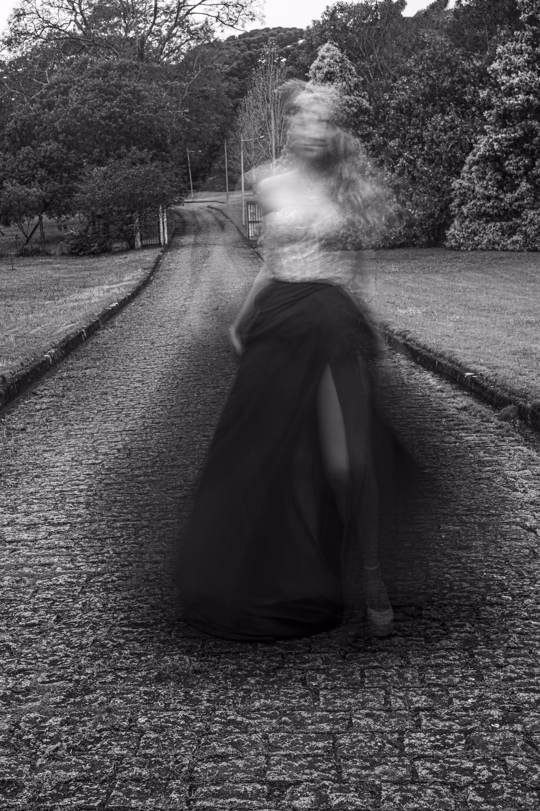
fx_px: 1125
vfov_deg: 39.6
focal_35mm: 50
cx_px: 270
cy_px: 406
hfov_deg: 27.0
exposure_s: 1.6
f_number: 16
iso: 50
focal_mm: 50
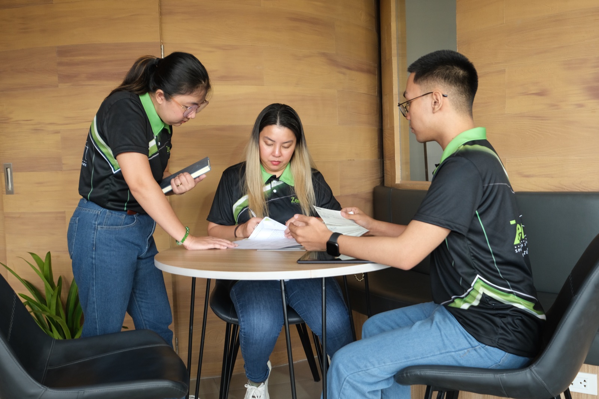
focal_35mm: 36
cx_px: 300
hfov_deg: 53.1
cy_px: 200
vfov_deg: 36.9
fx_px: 599
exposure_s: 1/125
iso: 640
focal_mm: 24
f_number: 4
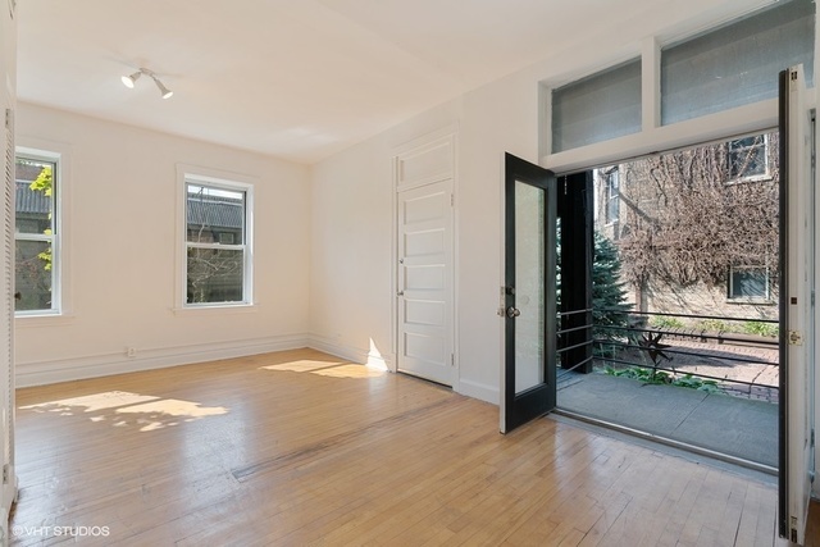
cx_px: 410
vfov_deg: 73.8
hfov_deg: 96.7
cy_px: 274
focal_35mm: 16
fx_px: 365
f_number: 7.1
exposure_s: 1/30
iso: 320
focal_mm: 16
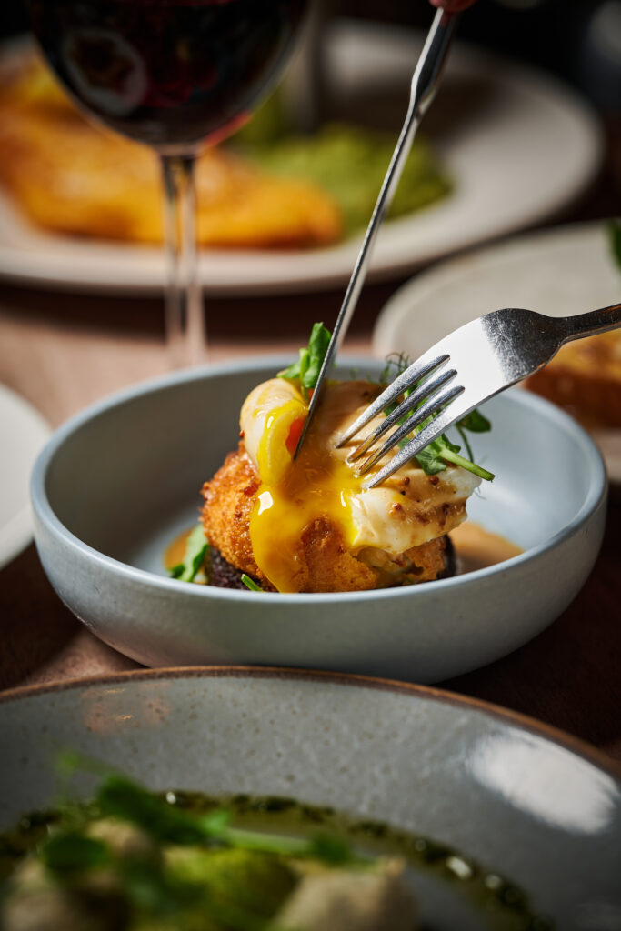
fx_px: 3104
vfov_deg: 17.1
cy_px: 466
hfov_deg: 11.4
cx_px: 310
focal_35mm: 120
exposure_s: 1/160
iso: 31
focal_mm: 120
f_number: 4
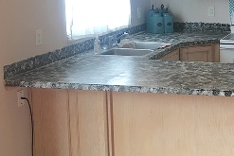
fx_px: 507
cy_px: 62
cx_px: 279
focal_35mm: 78
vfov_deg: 17.5
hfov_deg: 23.7
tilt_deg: -10.1
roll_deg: -1.2
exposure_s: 1/15
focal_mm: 4.15
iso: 25
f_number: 2.2
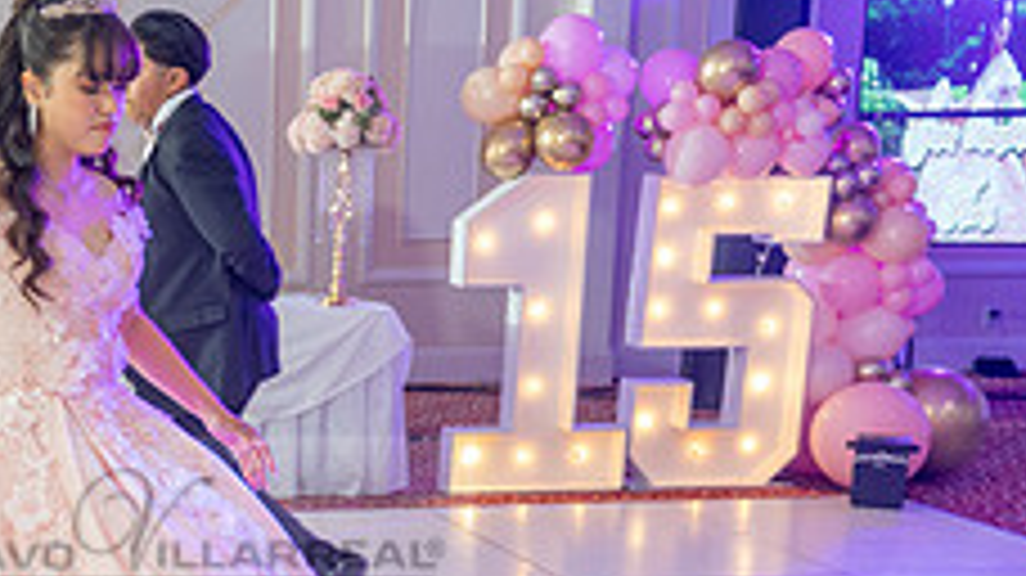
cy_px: 583
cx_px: 14
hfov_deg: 29.1
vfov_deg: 17.3
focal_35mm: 68
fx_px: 1849
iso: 400
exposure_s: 1/100
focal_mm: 24
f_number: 2.8
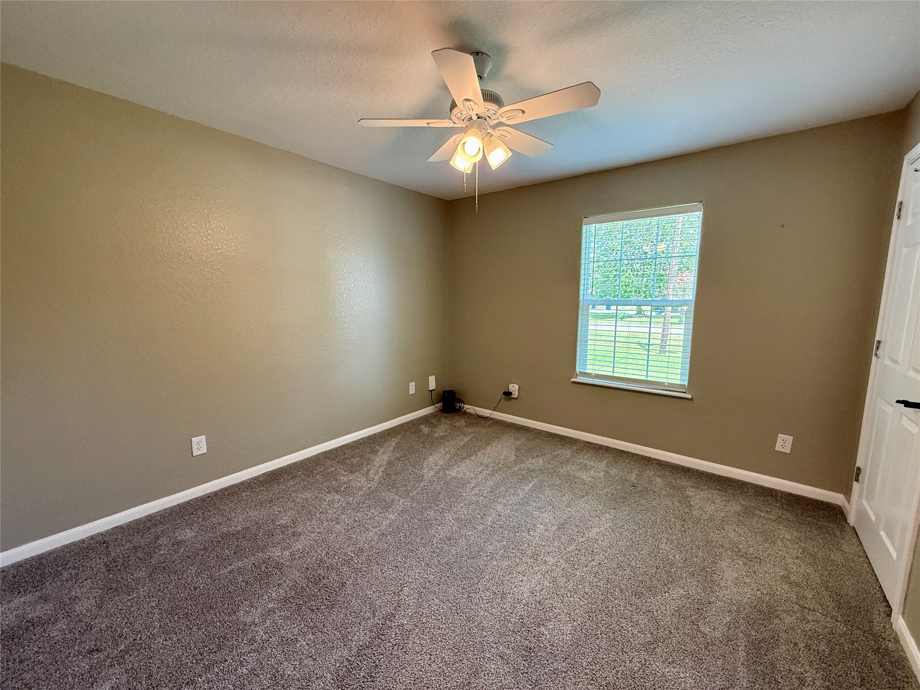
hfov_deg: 102.1
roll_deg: -0.5
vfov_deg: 85.7
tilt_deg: -8.0
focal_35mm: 14
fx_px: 372
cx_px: 460
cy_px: 345
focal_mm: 2.22
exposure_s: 1/120
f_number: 2.2
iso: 250
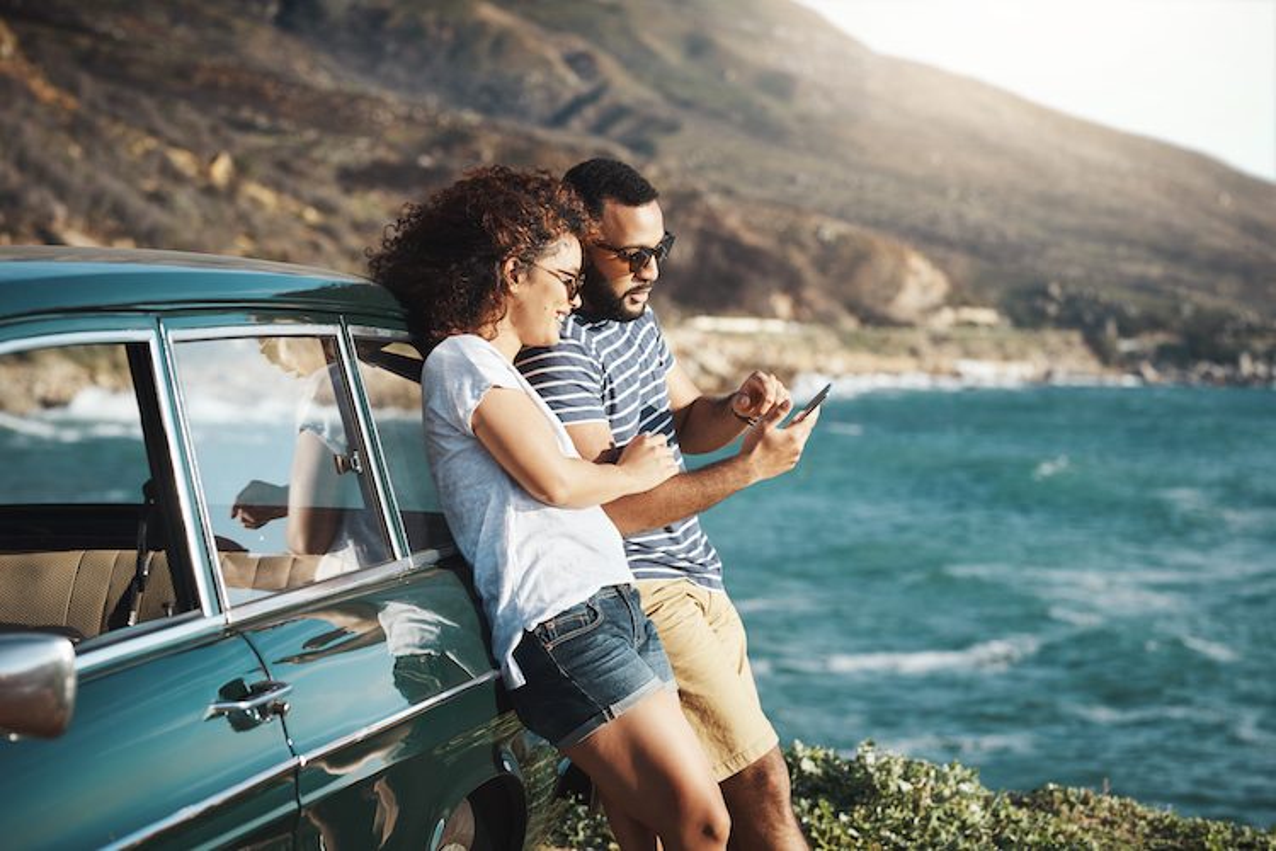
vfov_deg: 16.1
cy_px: 426
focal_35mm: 85
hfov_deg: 23.9
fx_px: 3013
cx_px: 638
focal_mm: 85
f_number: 4
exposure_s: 1/640
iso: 125
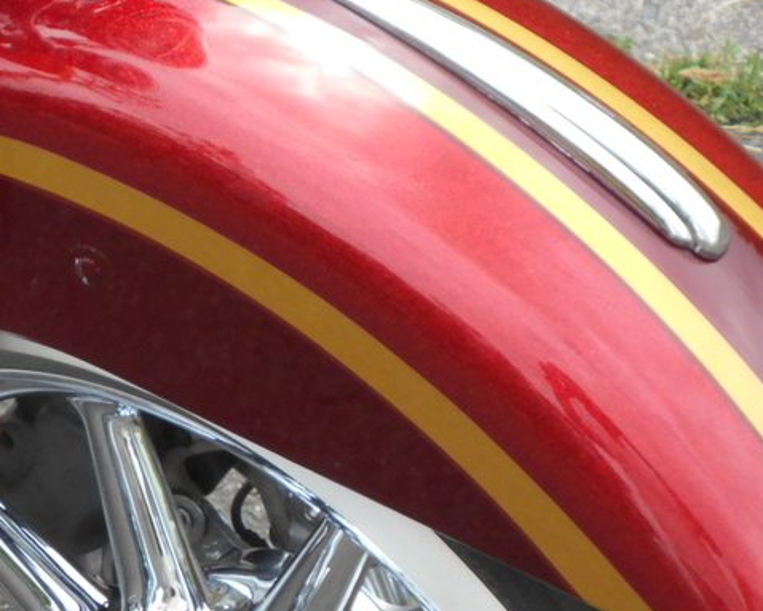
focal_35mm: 142
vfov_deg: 10.9
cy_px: 279
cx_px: 153
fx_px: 3209
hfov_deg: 13.5
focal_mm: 10
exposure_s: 1/250
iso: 140
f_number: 4.9
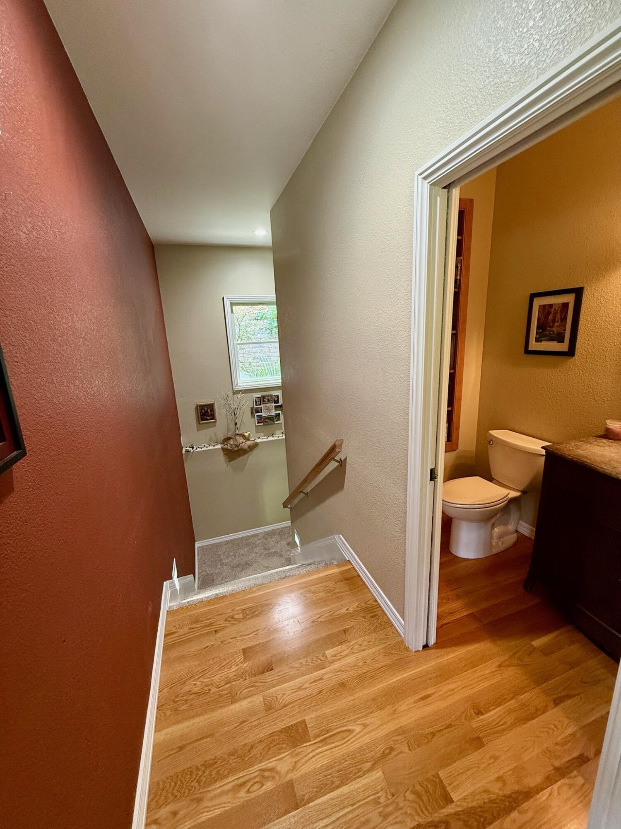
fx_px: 335
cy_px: 414
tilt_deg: -13.3
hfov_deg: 85.7
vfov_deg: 102.1
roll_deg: +2.1
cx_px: 310
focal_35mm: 14
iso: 320
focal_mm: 2.22
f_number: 2.2
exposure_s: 1/60
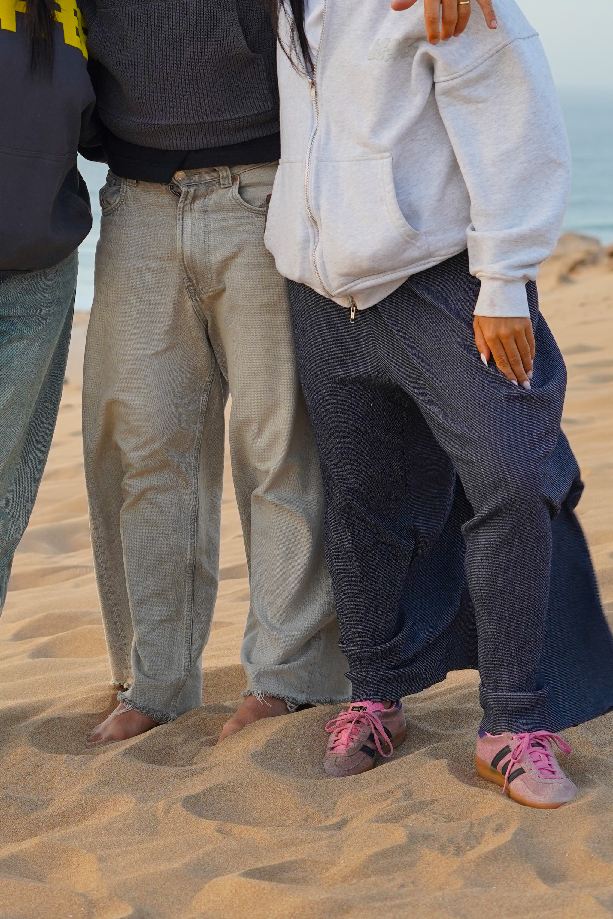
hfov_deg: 13.9
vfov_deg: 20.4
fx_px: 2503
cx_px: 108
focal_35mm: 98
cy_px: 103
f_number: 4
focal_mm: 50
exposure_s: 1/400
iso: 320
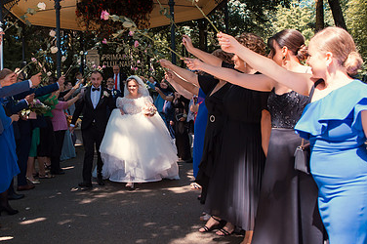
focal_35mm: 37
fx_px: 377
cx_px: 124
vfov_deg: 35.7
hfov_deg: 51.0
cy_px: 91
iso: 500
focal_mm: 24
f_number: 3.5
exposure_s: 1/500
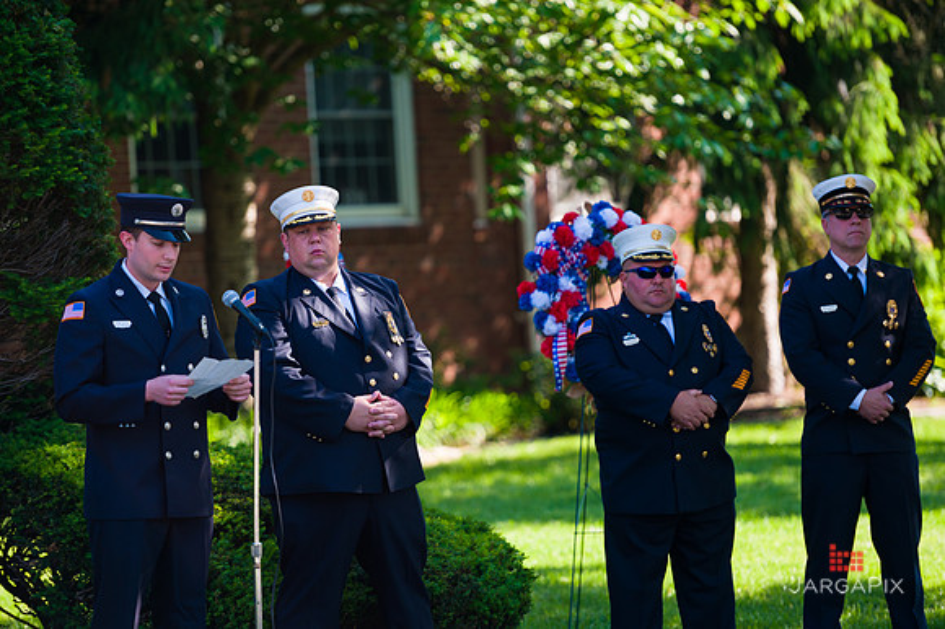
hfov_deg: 11.1
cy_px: 314
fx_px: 4853
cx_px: 472
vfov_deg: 7.4
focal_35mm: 185
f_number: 3.2
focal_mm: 185
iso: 200
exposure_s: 1/800
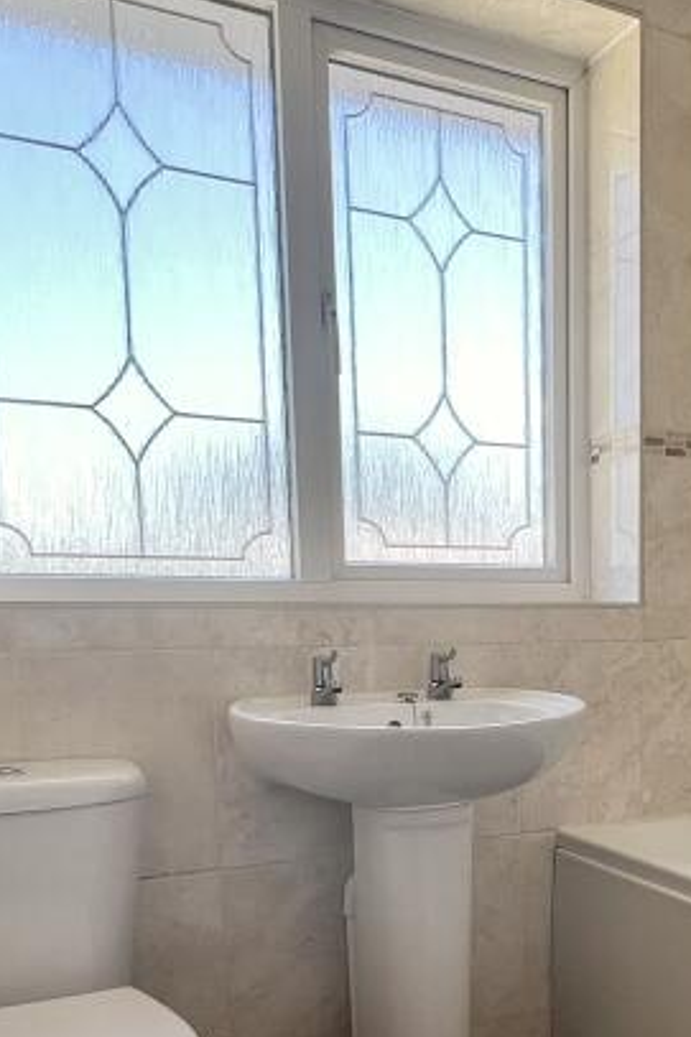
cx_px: 561
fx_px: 980
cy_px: 762
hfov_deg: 37.4
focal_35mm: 34
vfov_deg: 53.6
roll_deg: +0.2
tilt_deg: -7.0
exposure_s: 1/99
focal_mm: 1.57
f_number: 1.8
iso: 32
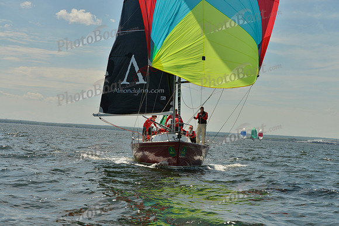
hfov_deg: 27.0
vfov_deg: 18.2
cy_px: 113
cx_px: 170
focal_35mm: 75
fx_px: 706
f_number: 9
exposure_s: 1/1600
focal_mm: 75
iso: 280
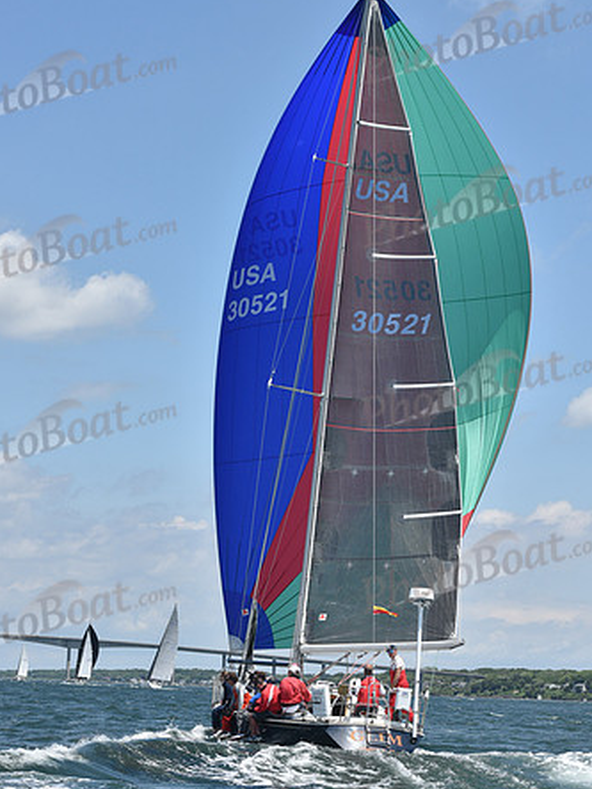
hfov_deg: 16.8
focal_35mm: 88
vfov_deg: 22.2
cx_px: 269
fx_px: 2007
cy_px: 320
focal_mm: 70
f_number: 7.1
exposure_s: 1/1250
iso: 250
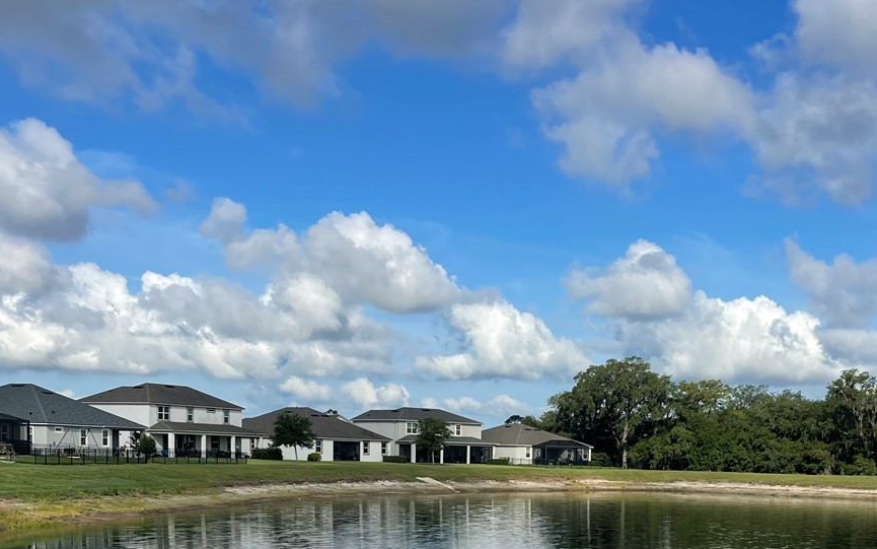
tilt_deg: -4.4
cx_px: 531
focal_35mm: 49
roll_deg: -1.4
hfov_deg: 40.8
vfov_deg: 25.3
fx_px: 1171
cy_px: 529
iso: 32
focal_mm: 5.1
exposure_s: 1/4717
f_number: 1.6
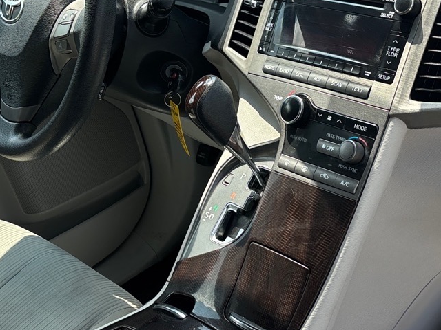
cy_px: 153
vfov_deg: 22.6
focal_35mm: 65
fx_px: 828
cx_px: 285
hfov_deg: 29.7
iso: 50
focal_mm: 5.96
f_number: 1.6
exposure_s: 1/396
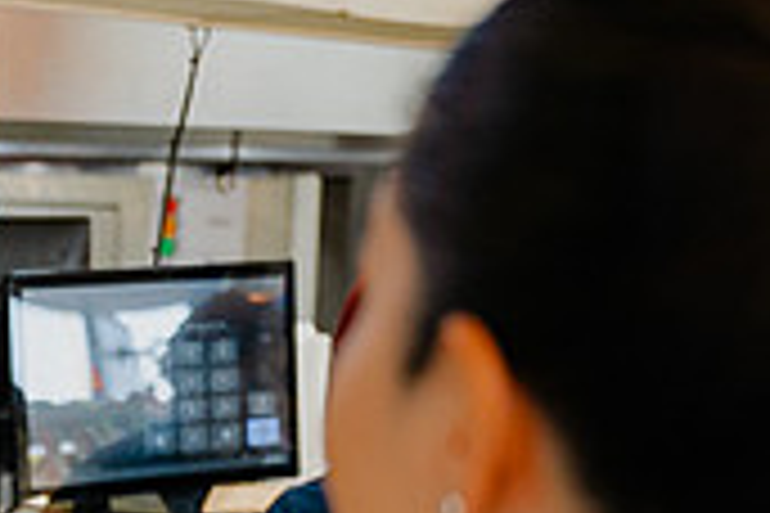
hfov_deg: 14.9
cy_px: 857
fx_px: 2759
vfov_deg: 10.2
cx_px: -338
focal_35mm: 129
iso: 800
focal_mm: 38
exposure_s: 1/200
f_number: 2.8
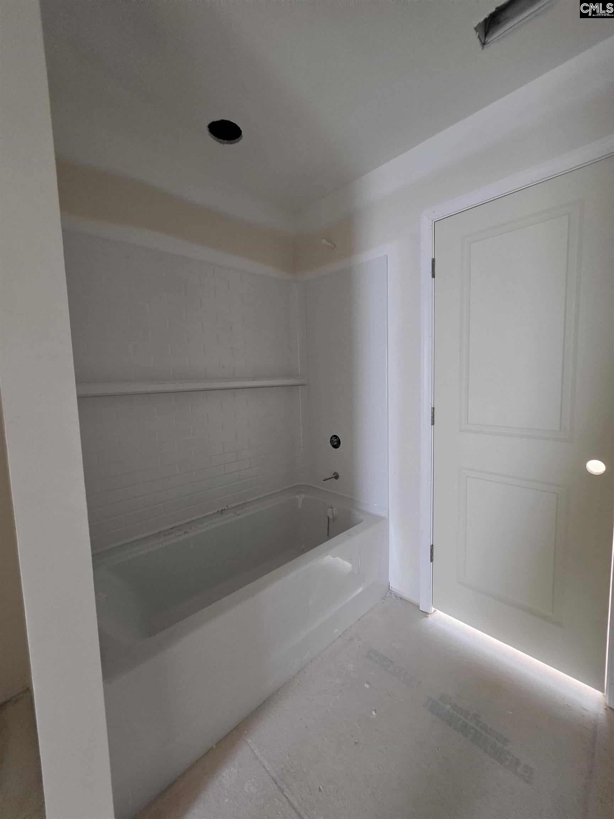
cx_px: 307
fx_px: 307
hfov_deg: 89.9
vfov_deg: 106.2
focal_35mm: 13
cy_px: 410
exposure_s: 1/60
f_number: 1.9
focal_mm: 2.2
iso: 800
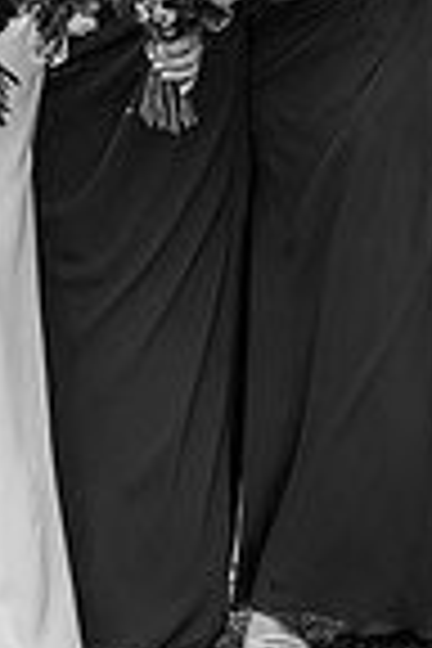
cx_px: -20
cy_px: 27
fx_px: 4788
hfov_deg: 5.2
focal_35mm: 266
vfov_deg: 7.7
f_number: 2.2
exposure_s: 1/800
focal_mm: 85
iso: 100
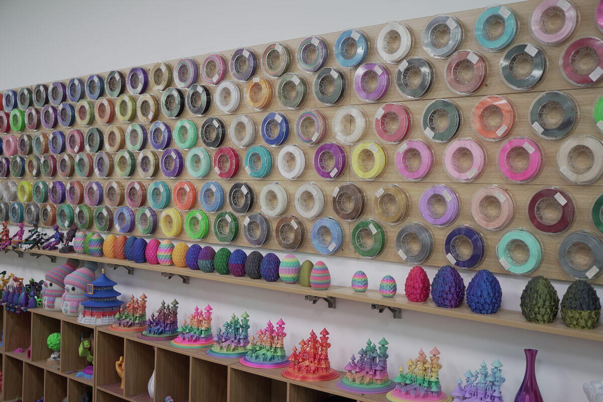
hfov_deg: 48.5
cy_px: 201
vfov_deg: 33.4
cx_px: 302
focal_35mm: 40
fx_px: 670
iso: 250
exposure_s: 1/40
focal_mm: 40
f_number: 4
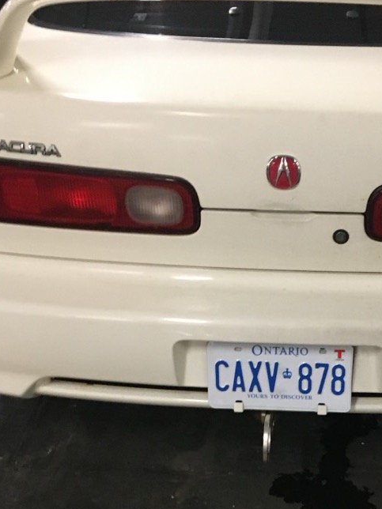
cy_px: 447
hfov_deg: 22.9
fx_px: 927
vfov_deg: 29.6
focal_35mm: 63
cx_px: 322
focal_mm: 4.15
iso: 200
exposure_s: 1/20
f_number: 2.2
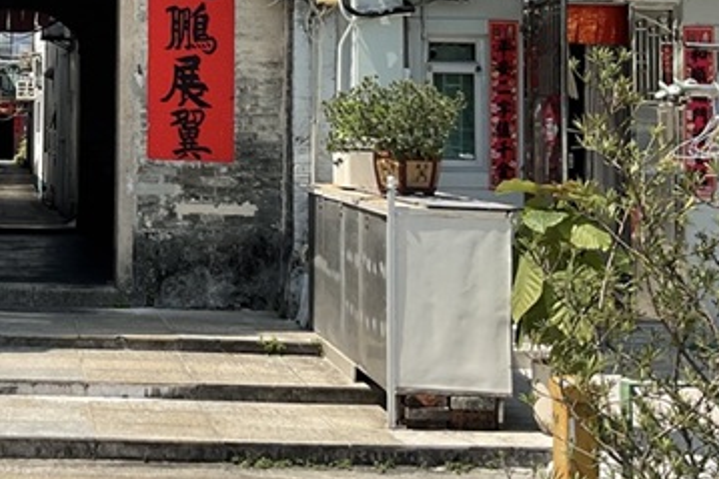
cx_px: 3
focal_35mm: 65
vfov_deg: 20.4
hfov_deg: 29.0
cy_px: 26
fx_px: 1298
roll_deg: -0.9
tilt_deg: +3.3
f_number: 1.8
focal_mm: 3
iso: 16
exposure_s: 1/1534
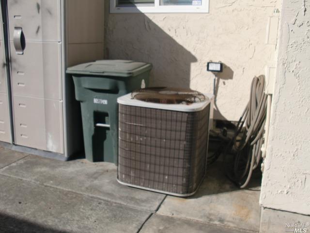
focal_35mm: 36
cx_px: 155
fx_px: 322
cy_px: 116
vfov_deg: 39.7
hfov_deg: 51.4
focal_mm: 6.3
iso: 64
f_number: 7.9
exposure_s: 1/250
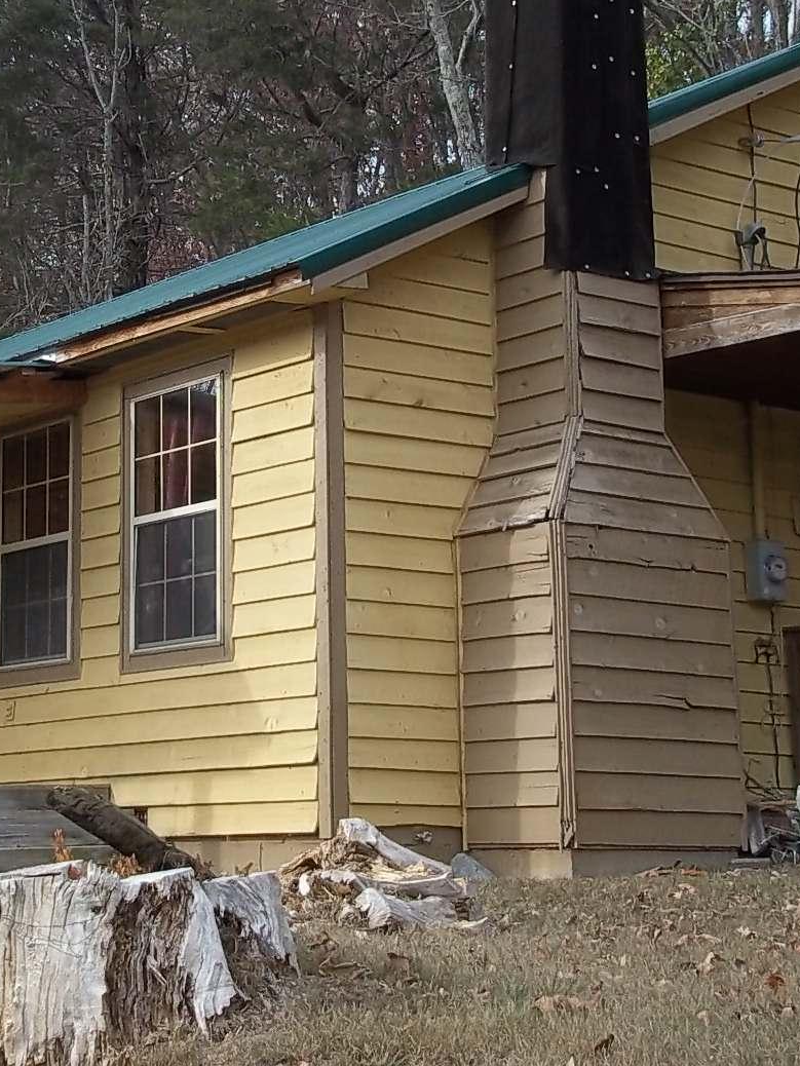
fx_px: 2187
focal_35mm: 71
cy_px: 393
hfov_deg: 20.4
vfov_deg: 27.3
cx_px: 123
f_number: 3.1
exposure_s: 1/400
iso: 80
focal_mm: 6.5
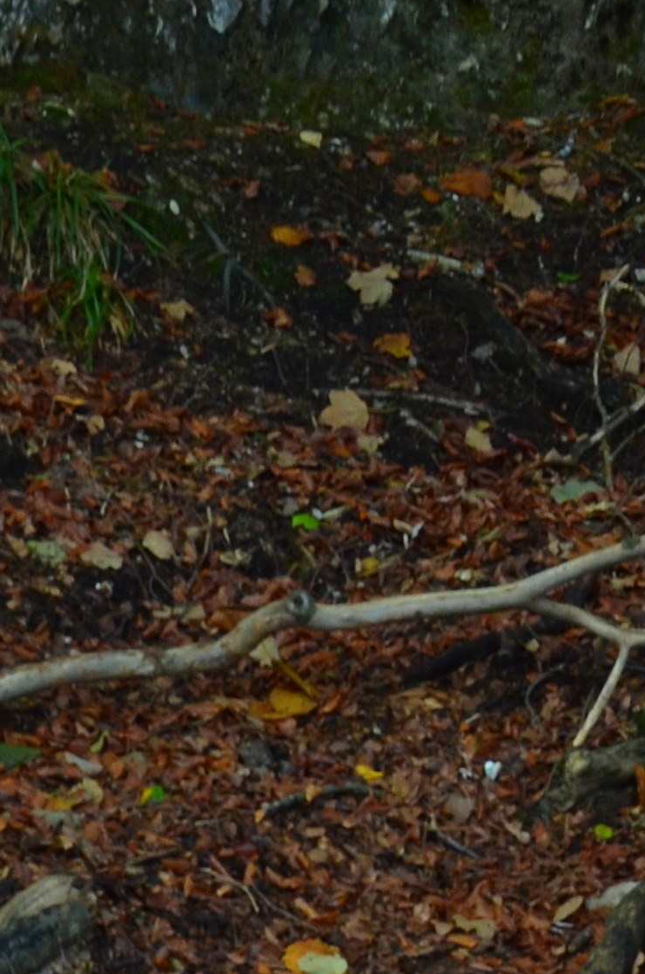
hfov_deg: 8.2
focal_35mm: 165
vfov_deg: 11.2
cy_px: 2002
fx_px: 4460
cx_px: 711
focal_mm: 25
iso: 400
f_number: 5
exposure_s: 1/100
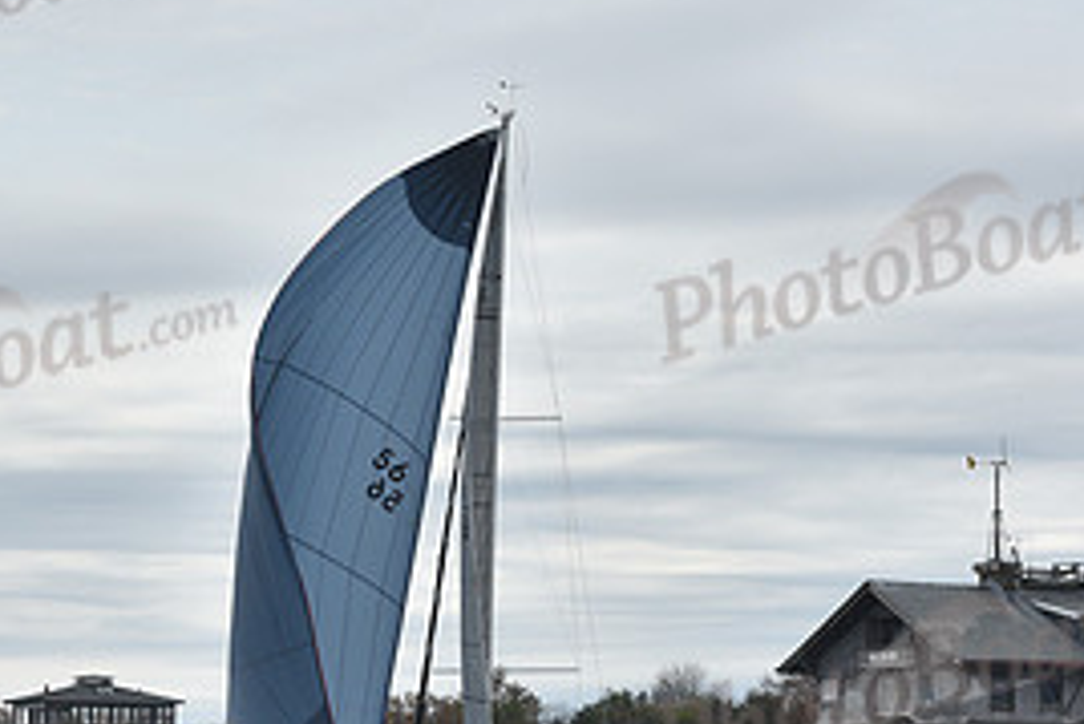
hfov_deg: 8.2
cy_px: 524
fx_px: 7562
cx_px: 449
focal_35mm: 251
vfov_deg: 5.5
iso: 400
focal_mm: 116
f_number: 11
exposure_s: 1/1000
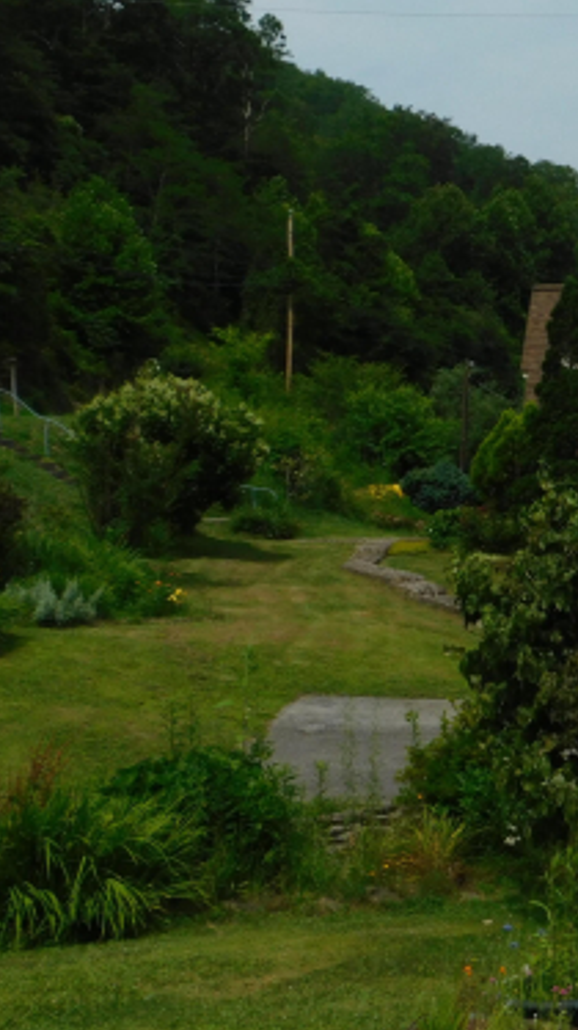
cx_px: 775
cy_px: 471
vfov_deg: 30.2
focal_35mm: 70
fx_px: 1910
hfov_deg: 16.2
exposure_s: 1/640
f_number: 7
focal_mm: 6.3
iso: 125
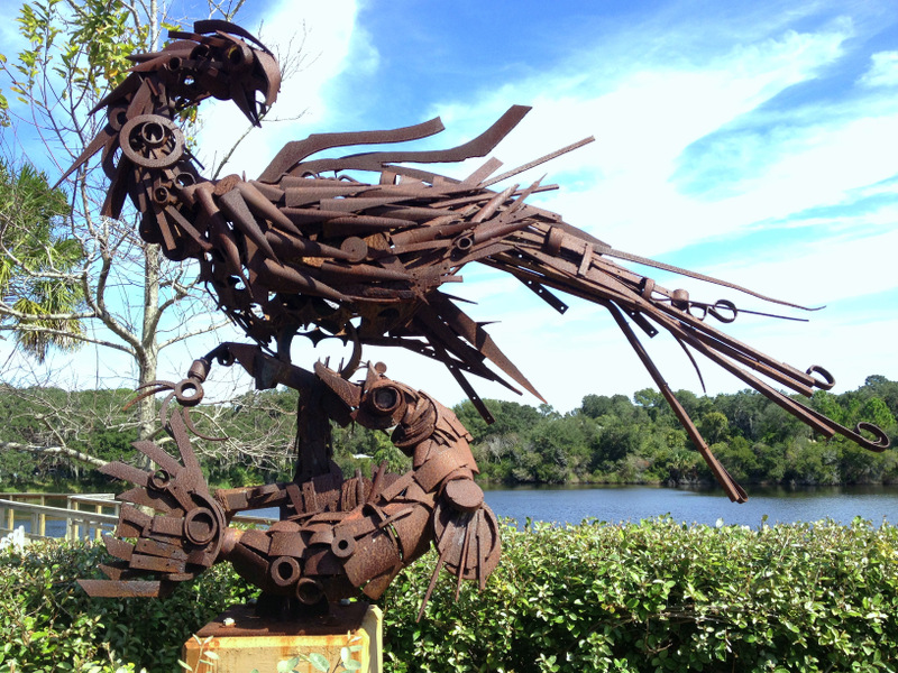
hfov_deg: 52.6
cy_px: 336
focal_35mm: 35
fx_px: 908
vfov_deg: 40.7
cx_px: 449
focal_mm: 4.28
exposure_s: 1/627
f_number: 2.4
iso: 50
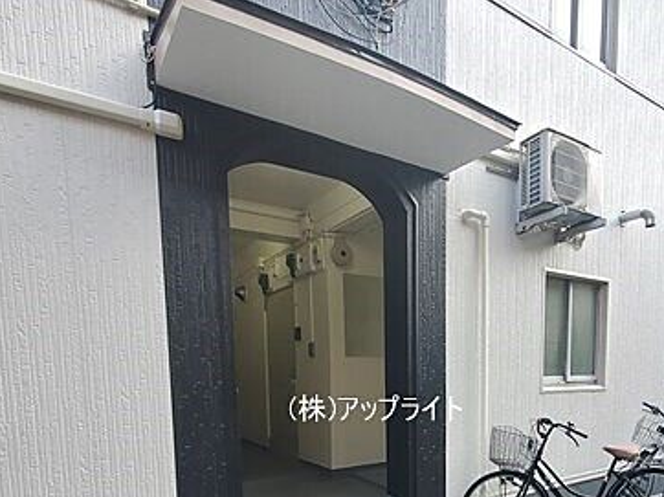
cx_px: 376
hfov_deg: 73.6
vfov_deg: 54.1
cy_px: 409
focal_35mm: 23
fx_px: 441
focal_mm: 1.8
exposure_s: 1/100
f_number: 2.2
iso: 100
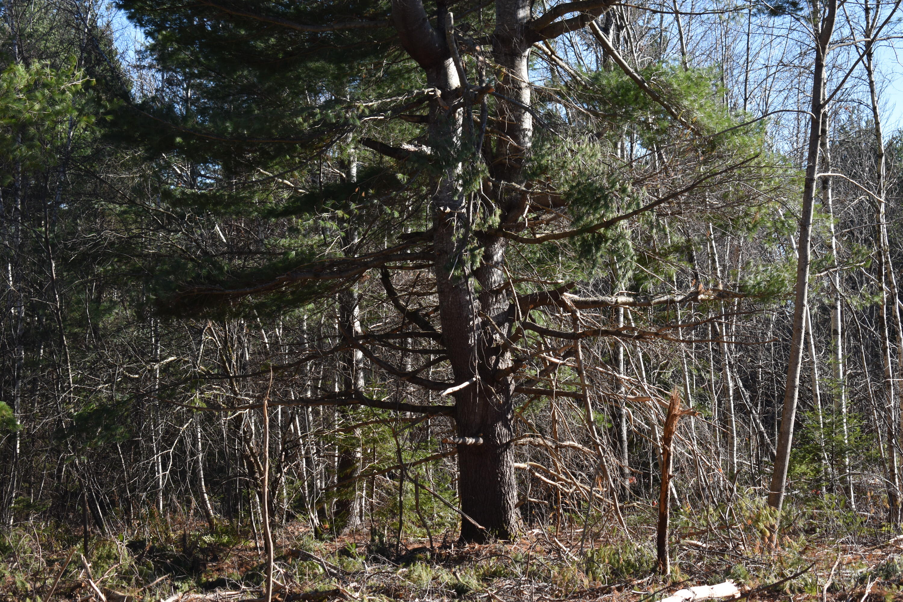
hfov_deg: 24.6
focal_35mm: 82
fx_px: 2069
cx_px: 452
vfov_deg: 16.6
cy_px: 301
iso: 110
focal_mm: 55
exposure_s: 1/200
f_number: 5.6
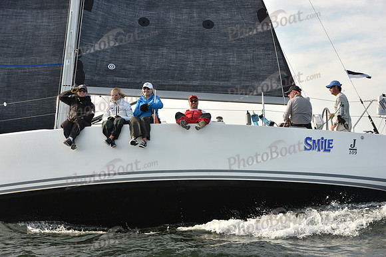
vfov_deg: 19.5
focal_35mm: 70
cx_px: 193
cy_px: 128
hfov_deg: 28.8
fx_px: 751
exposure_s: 1/320
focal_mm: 70
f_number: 9
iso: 250
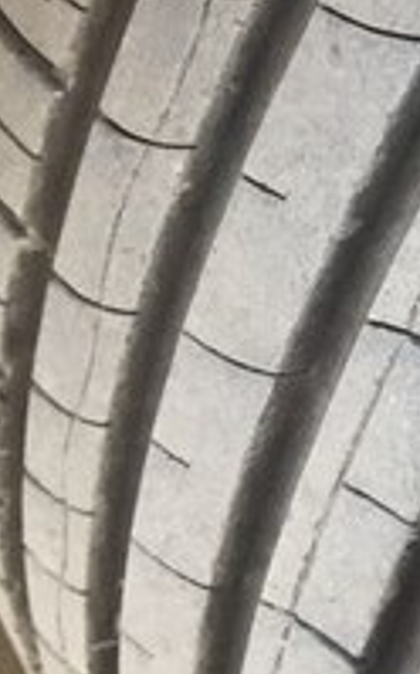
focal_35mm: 102
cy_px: 225
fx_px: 1872
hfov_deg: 11.2
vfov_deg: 20.3
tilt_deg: -52.5
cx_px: 928
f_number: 2.2
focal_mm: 4.15
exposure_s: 1/33
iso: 40
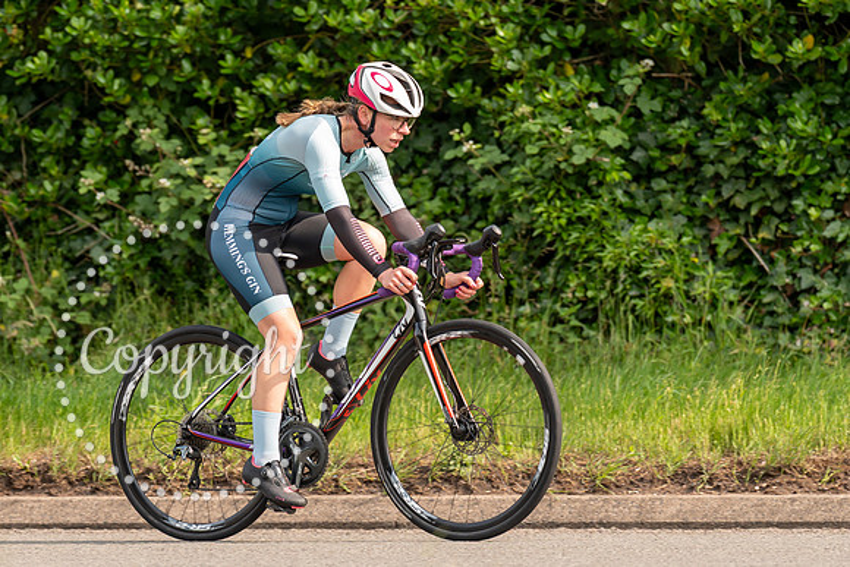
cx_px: 276
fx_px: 7402
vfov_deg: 4.4
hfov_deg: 6.6
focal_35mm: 313
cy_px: 243
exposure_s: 1/1000
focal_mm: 197
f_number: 3.2
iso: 250
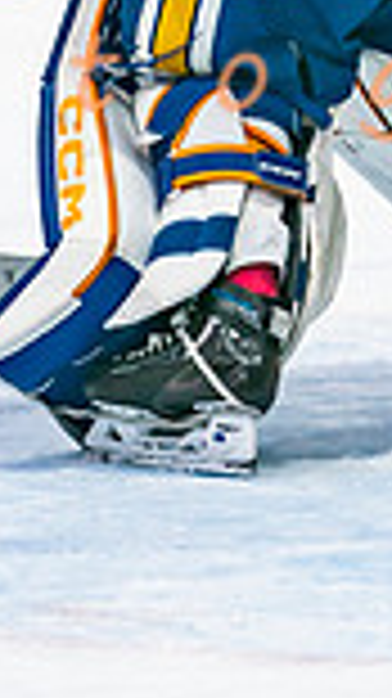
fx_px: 12827
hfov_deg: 1.8
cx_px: 138
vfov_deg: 3.1
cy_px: 131
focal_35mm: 693
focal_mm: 110
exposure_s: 1/640
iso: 500
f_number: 3.2
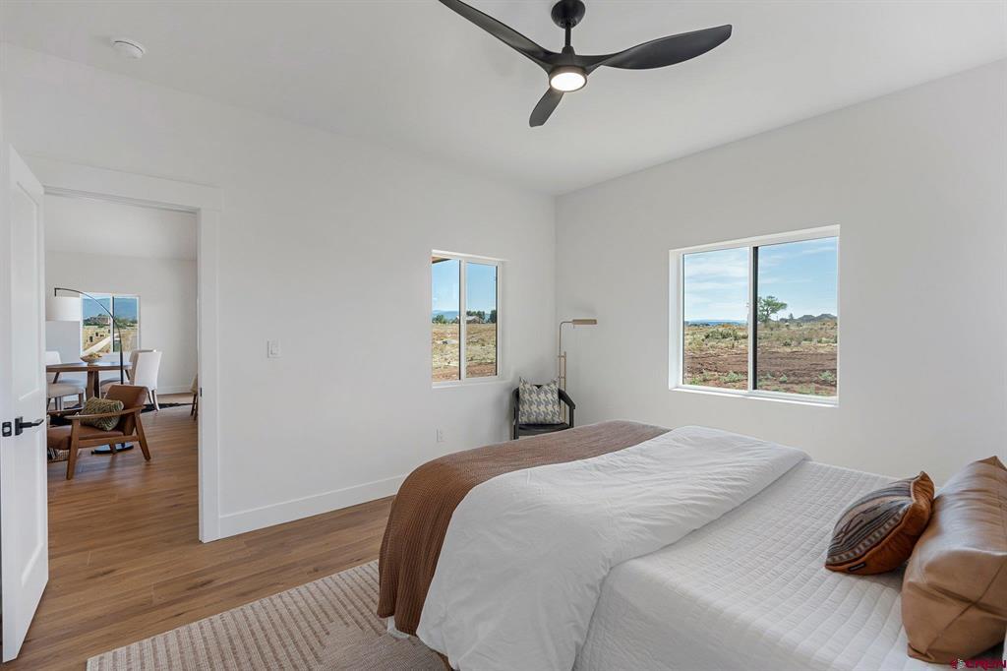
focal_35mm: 16
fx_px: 447
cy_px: 336
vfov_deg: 73.7
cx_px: 504
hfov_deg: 96.8
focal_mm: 16
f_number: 8
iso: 400
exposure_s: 1/640
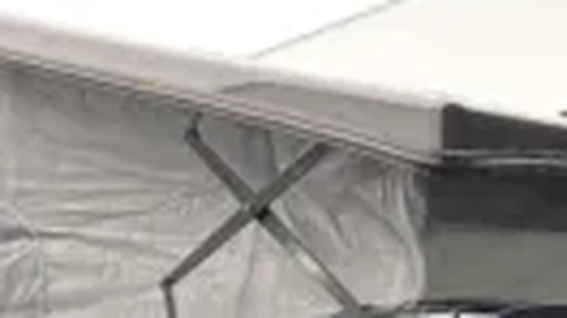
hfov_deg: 20.0
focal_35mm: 107
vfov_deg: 10.0
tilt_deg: -8.0
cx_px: 352
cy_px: 746
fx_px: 1607
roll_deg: +0.7
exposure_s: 1/50
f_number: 1.6
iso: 125
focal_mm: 5.96
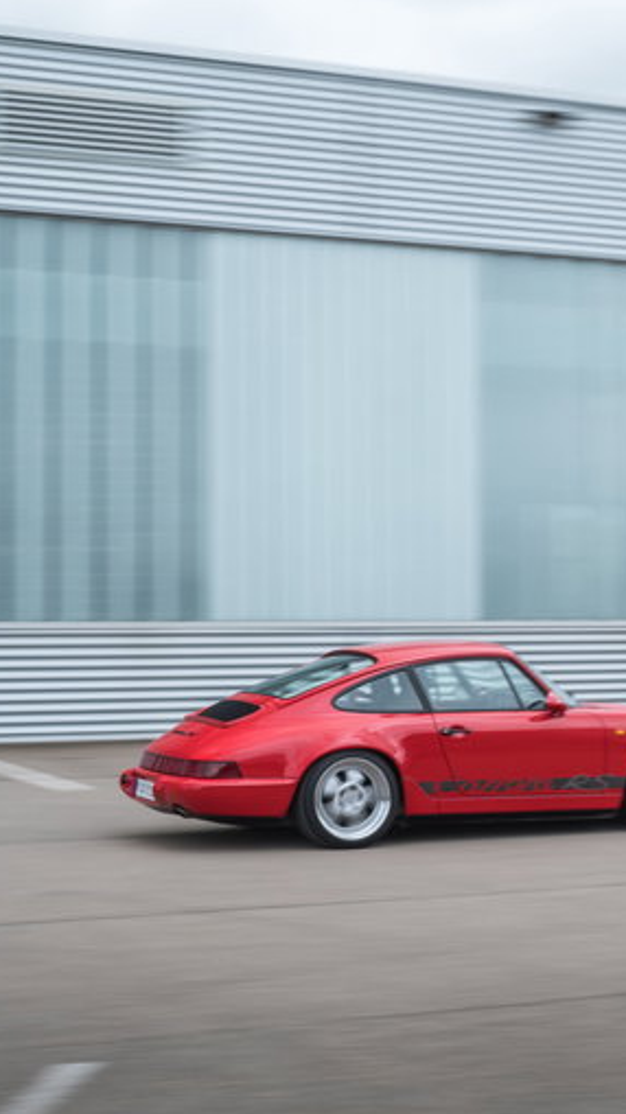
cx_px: 639
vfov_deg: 26.9
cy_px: 556
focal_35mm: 79
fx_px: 2333
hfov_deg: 15.0
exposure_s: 1/40
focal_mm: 33.2
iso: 80
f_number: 8
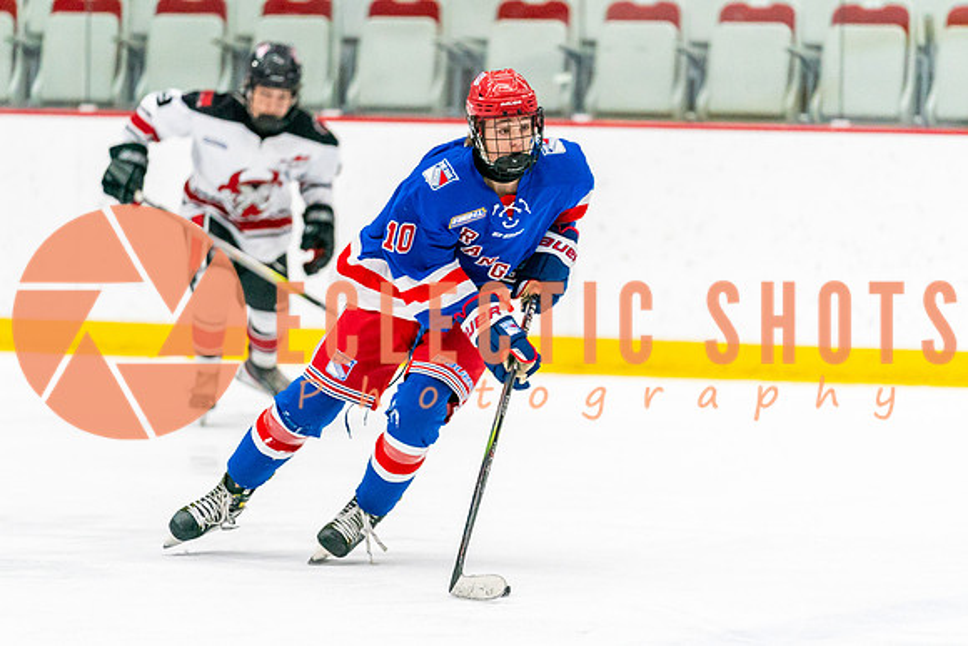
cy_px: 267
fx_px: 7832
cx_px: 416
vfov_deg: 4.7
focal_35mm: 291
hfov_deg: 7.1
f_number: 2.8
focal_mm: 200
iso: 3200
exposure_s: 1/1250
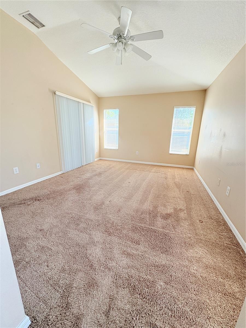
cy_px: 164
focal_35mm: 14
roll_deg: -1.2
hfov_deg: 85.7
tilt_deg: -13.4
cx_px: 123
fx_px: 133
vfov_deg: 102.1
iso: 80
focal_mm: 2.22
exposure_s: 1/136
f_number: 2.2
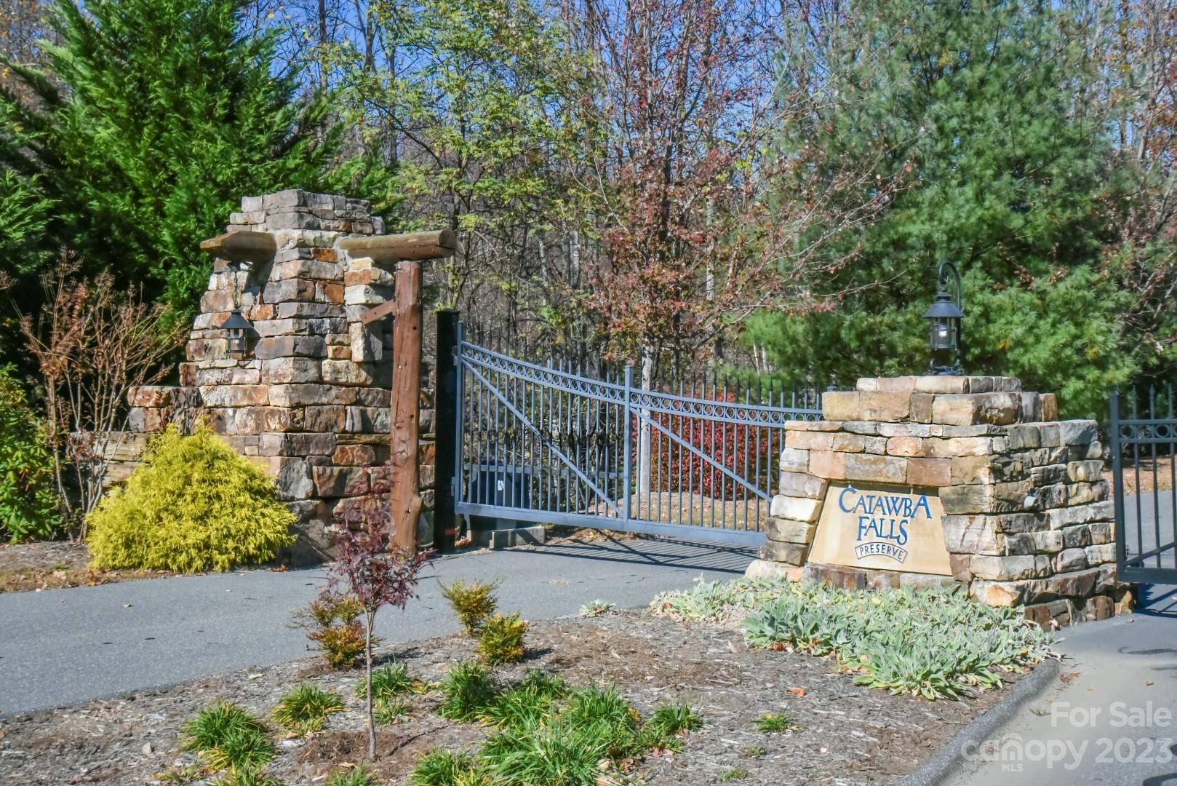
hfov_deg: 38.2
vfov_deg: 26.0
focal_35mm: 52
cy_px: 393
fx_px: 1701
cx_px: 588
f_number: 22
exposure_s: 1/800
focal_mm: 52
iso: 4000
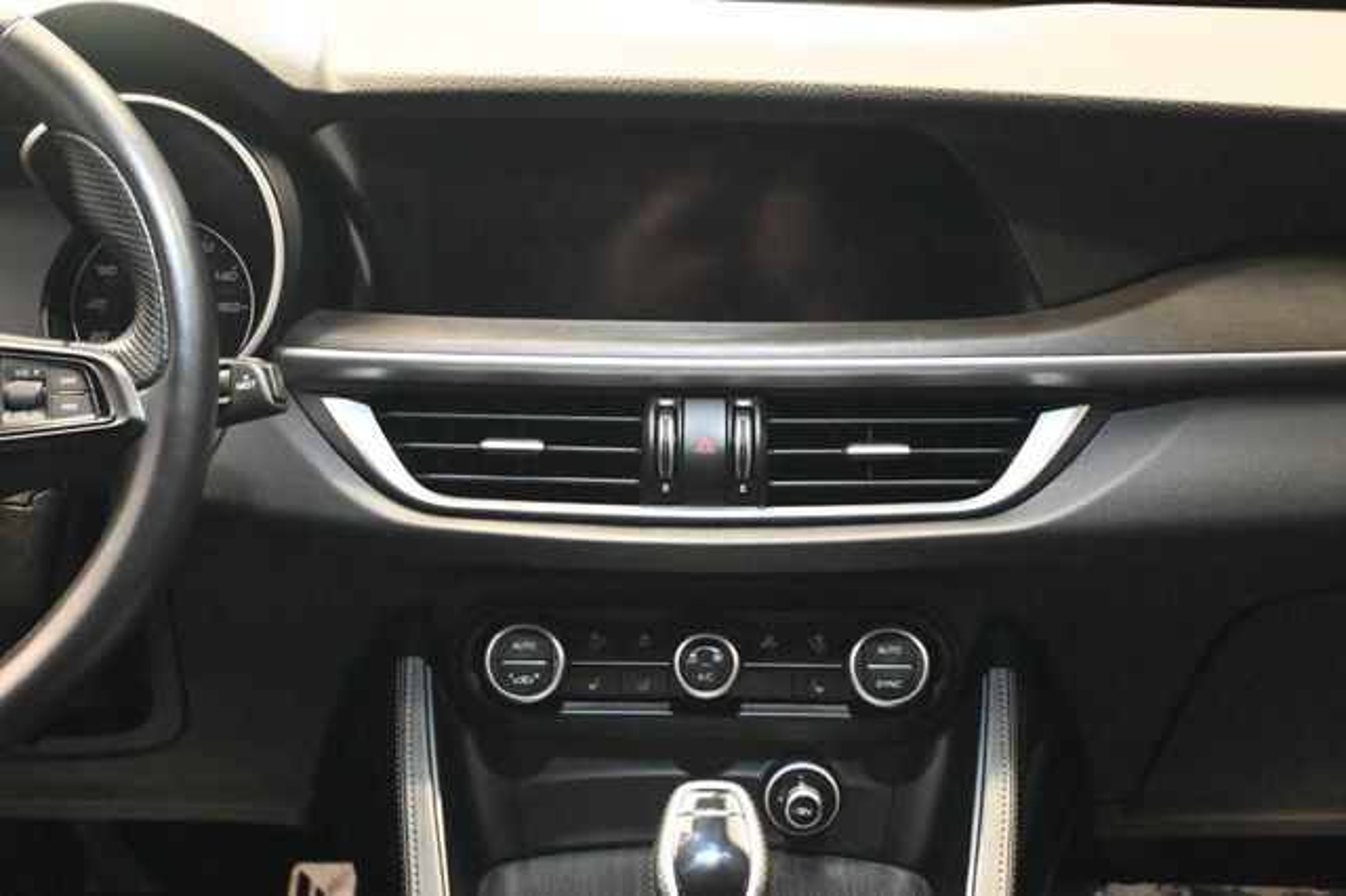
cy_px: 448
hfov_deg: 35.1
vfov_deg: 23.8
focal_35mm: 57
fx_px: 2130
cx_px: 673
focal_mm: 38
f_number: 5.6
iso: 12800
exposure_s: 1/25
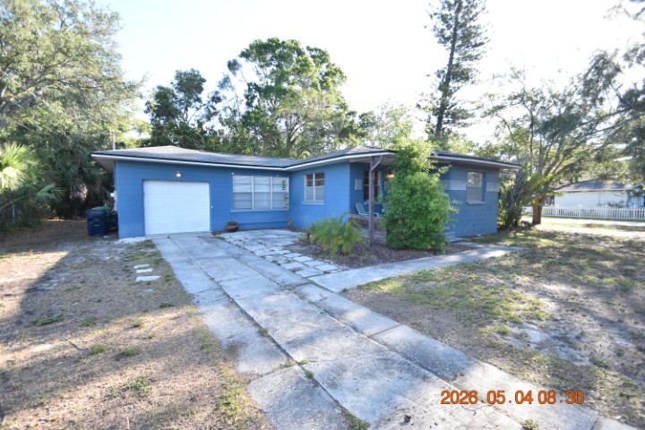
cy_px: 215
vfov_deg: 77.3
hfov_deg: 100.4
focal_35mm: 15
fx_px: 269
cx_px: 322
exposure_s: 1/1000
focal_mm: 10
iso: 800
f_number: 3.5
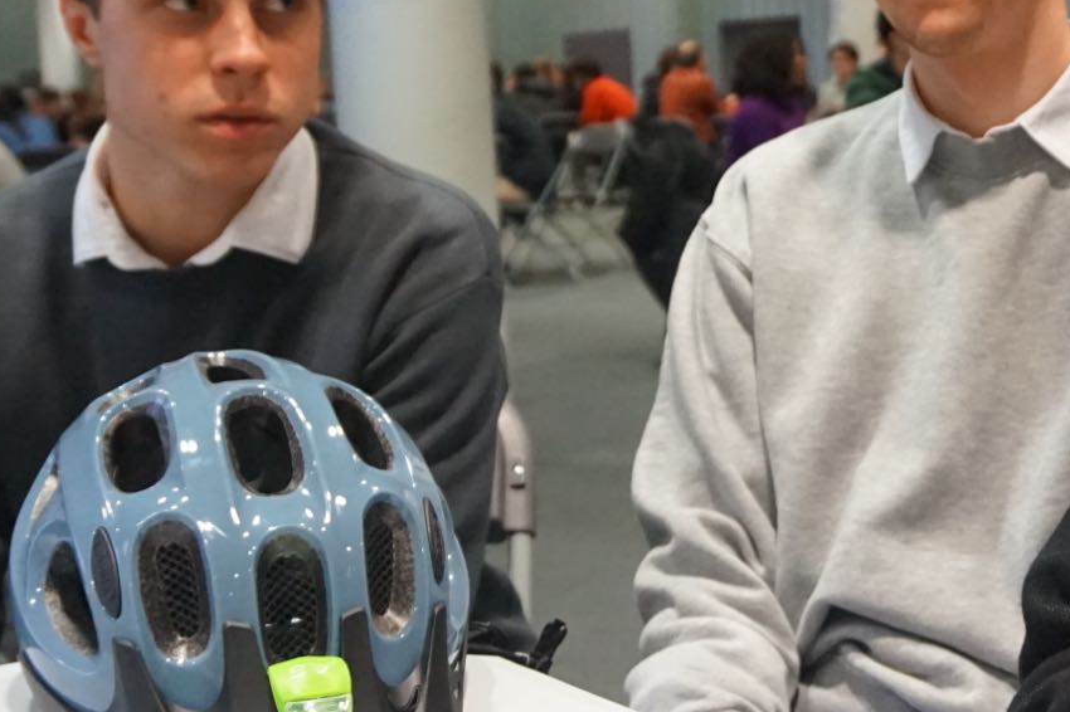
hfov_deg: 27.7
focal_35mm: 71
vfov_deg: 19.0
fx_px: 2113
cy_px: 207
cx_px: 891
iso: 3200
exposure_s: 1/80
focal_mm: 21
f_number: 4
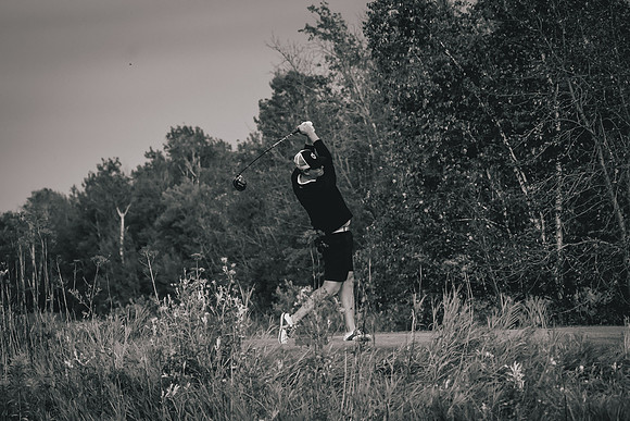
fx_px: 3536
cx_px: 315
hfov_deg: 10.2
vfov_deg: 6.8
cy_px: 210
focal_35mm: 202
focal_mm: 135
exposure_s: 1/2000
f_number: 5.6
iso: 250
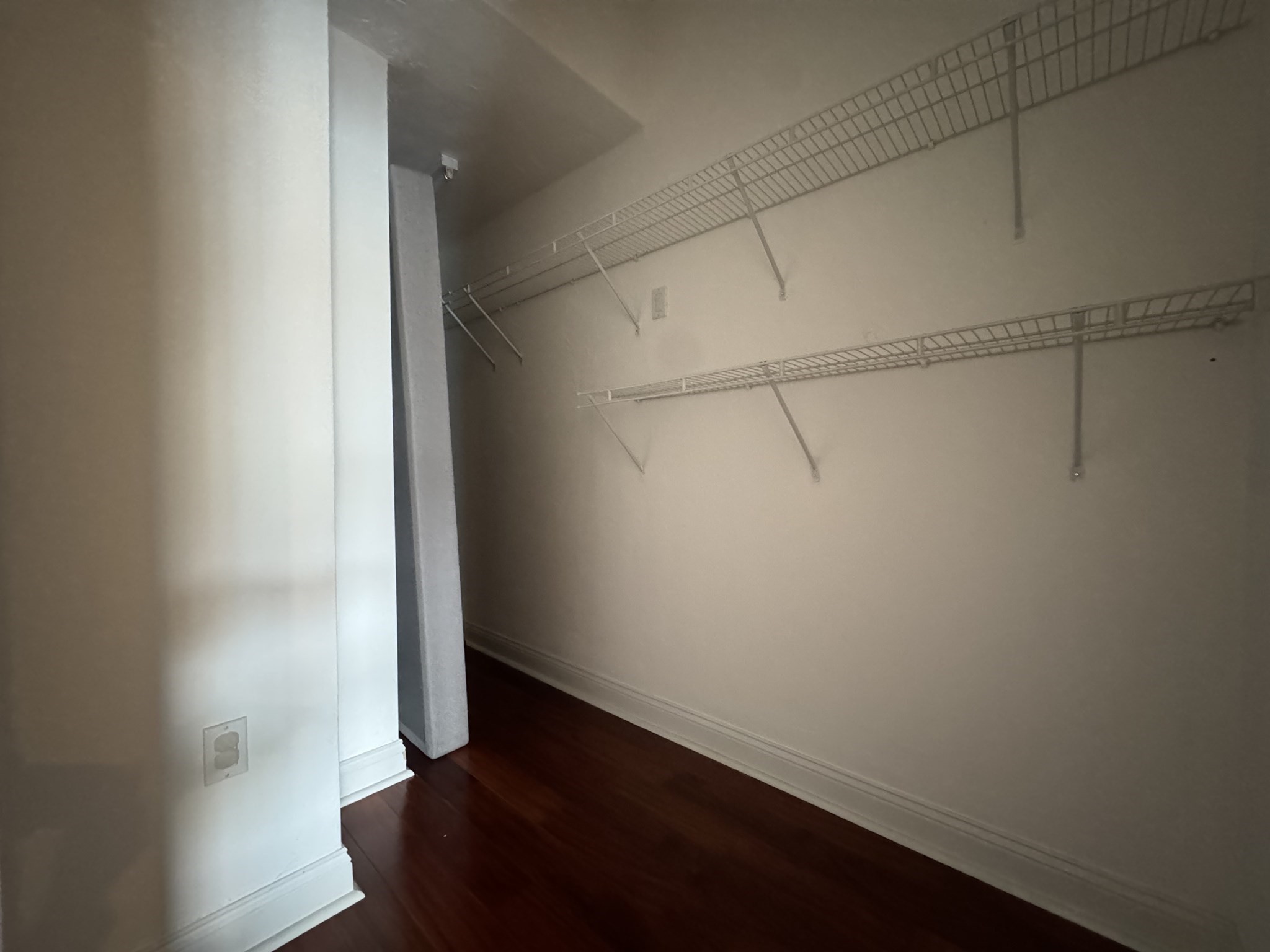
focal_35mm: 14
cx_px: 635
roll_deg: -0.2
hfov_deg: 102.1
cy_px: 476
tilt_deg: -0.9
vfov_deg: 85.7
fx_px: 514
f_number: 2.2
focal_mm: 2.22
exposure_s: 1/40
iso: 1250
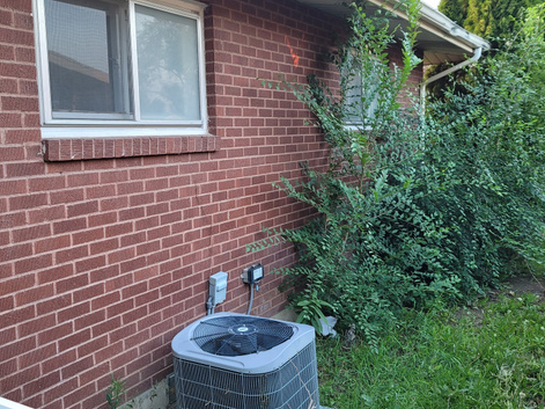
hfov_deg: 53.3
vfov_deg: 41.8
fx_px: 535
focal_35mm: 34
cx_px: 199
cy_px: 193
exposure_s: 1/119
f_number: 1.8
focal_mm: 7
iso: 250
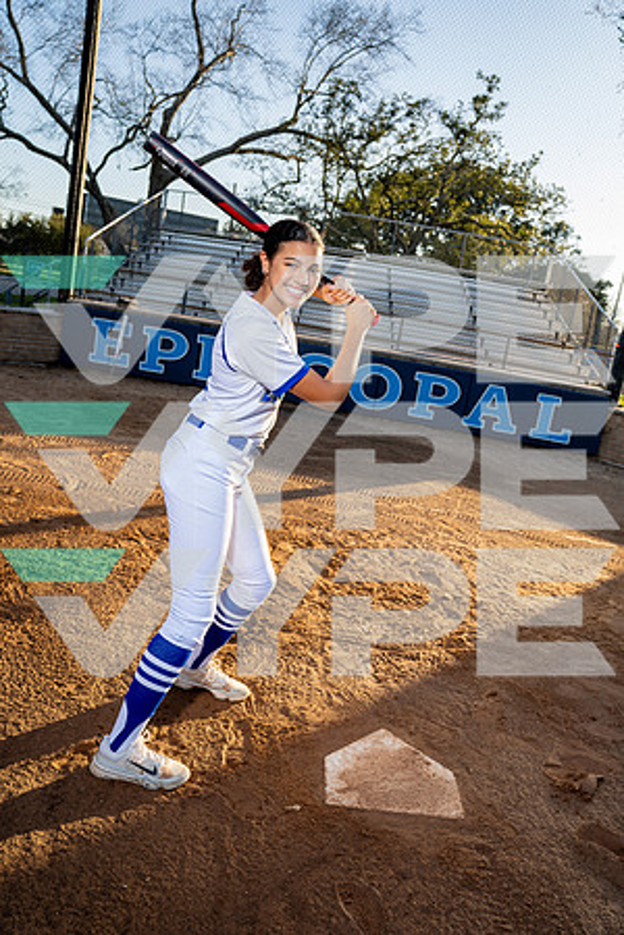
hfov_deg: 47.9
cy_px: 468
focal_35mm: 27
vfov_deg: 67.4
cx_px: 312
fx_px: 702
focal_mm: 27
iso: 100
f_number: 4
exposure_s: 1/250
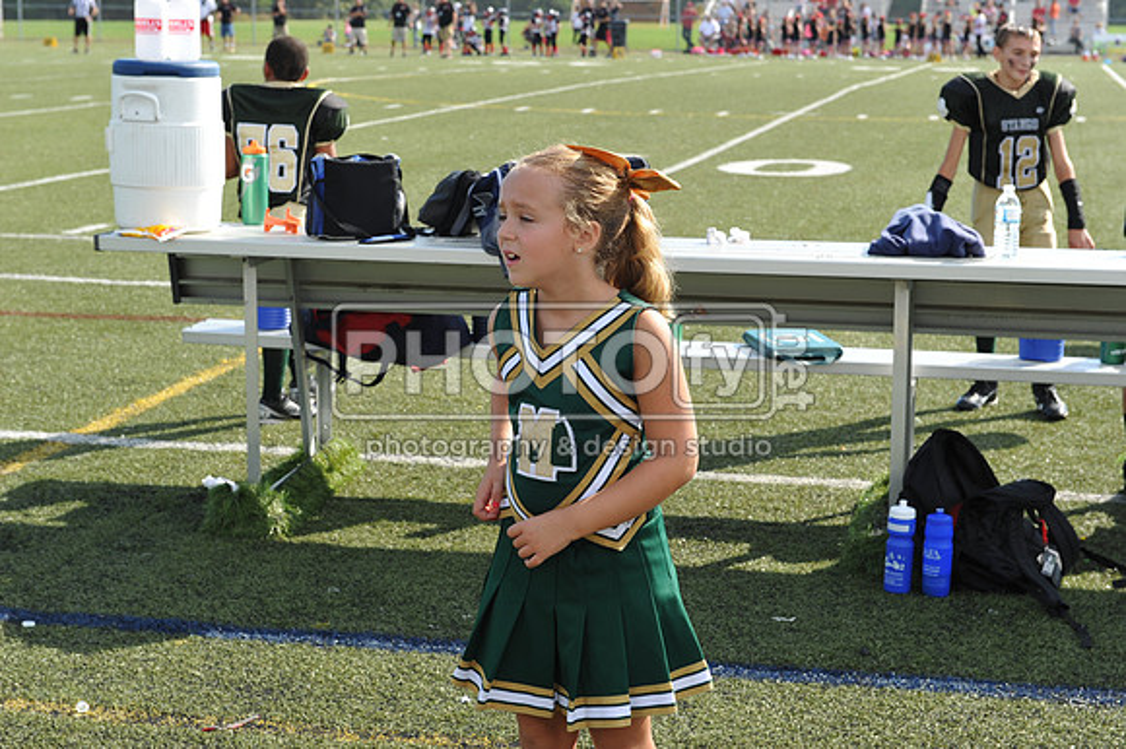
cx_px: 563
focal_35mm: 70
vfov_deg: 19.4
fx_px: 2188
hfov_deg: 28.9
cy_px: 374
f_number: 8
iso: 200
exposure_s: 1/160
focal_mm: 70
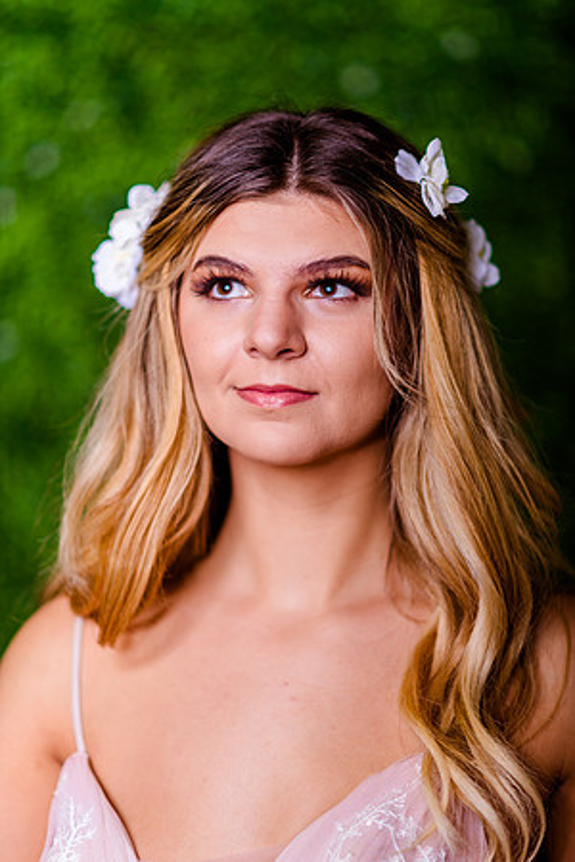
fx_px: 2515
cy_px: 431
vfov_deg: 19.5
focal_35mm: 105
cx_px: 288
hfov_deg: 13.0
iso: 125
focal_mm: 105
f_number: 2
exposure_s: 1/250
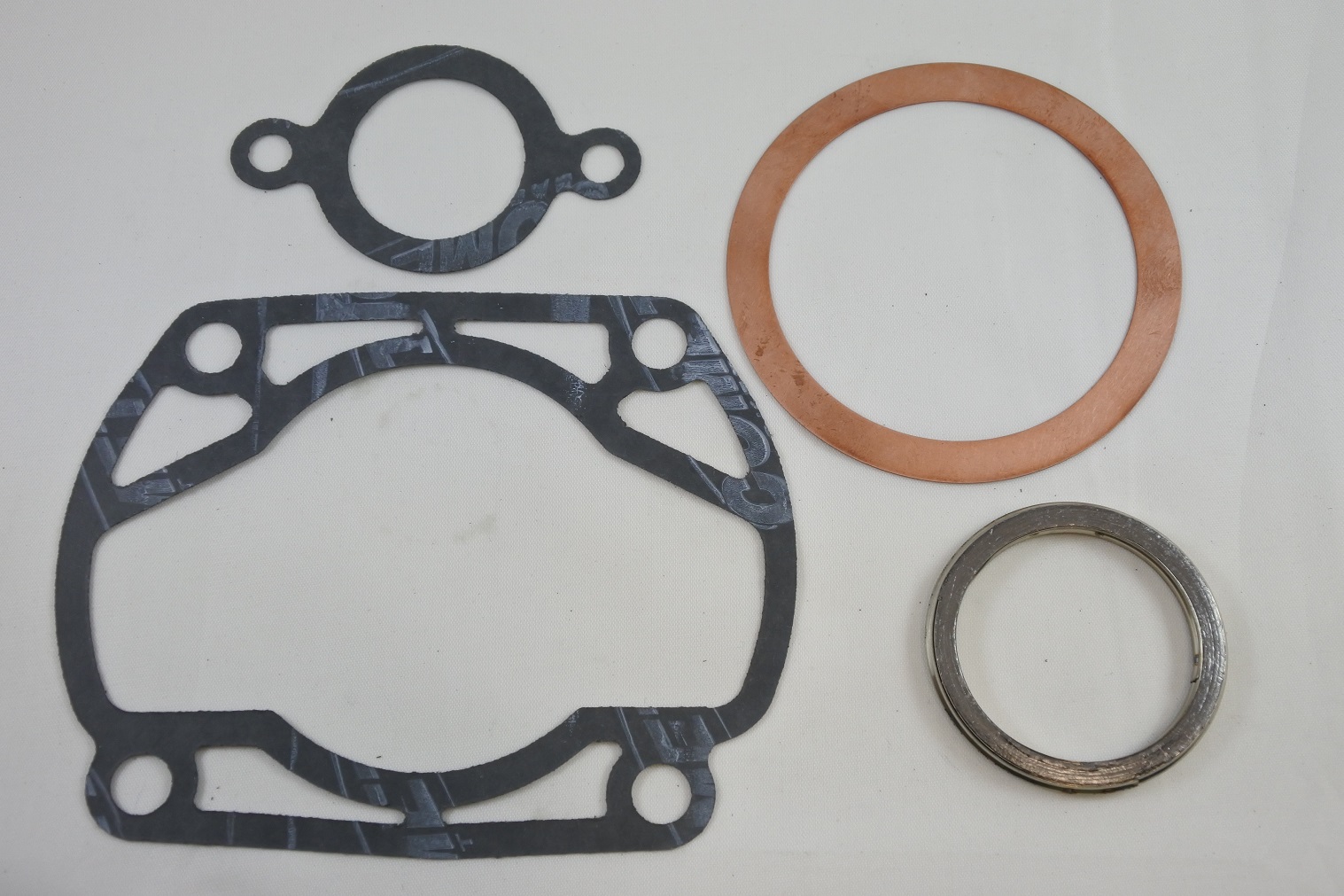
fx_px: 1717
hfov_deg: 42.7
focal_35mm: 46
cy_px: 448
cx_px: 672
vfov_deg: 29.2
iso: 400
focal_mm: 17.2
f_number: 4.5
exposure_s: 1/200
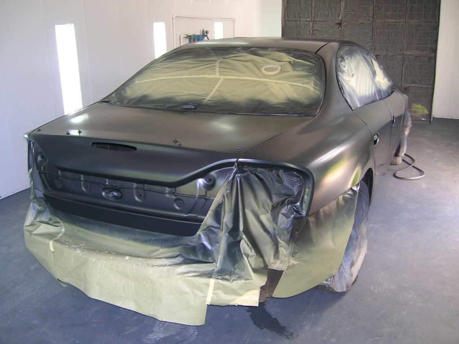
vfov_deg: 41.8
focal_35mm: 34
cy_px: 172
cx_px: 230
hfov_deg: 54.0
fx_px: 451
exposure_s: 1/30
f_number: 2.9
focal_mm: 5.7
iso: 50
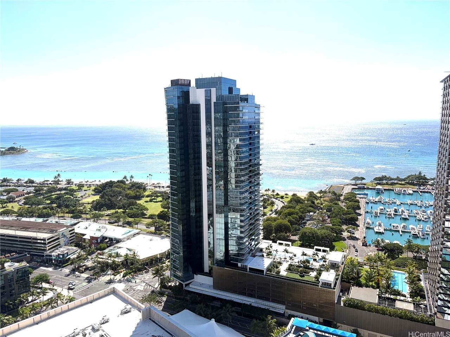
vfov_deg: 53.1
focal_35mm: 26
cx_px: 225
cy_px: 168
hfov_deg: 67.3
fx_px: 338
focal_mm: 5.96
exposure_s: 1/8850
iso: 50
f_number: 1.6
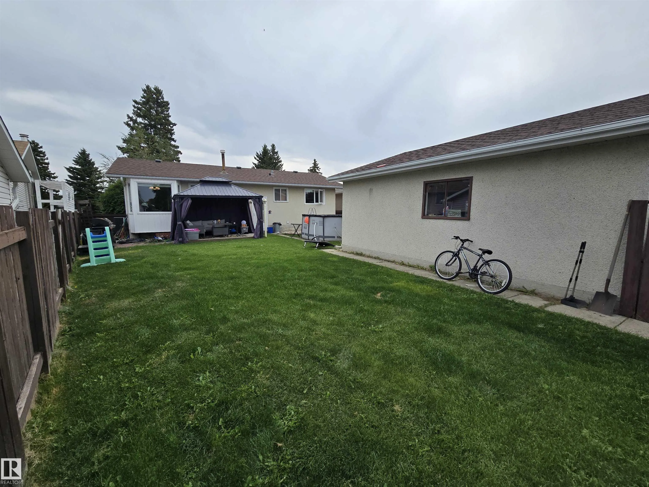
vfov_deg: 89.9
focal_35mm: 13
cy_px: 244
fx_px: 244
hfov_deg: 106.2
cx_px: 324
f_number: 2.2
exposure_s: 1/1951
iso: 50
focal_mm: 2.2
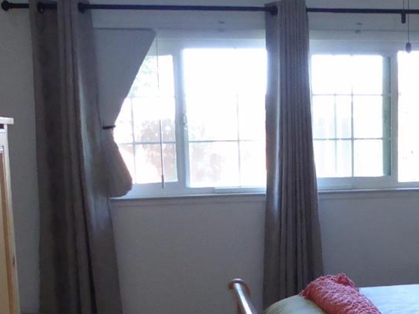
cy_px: 260
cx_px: 346
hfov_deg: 29.1
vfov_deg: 22.2
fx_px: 786
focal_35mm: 65
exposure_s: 1/60
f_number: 3.3
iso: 640
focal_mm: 4.3
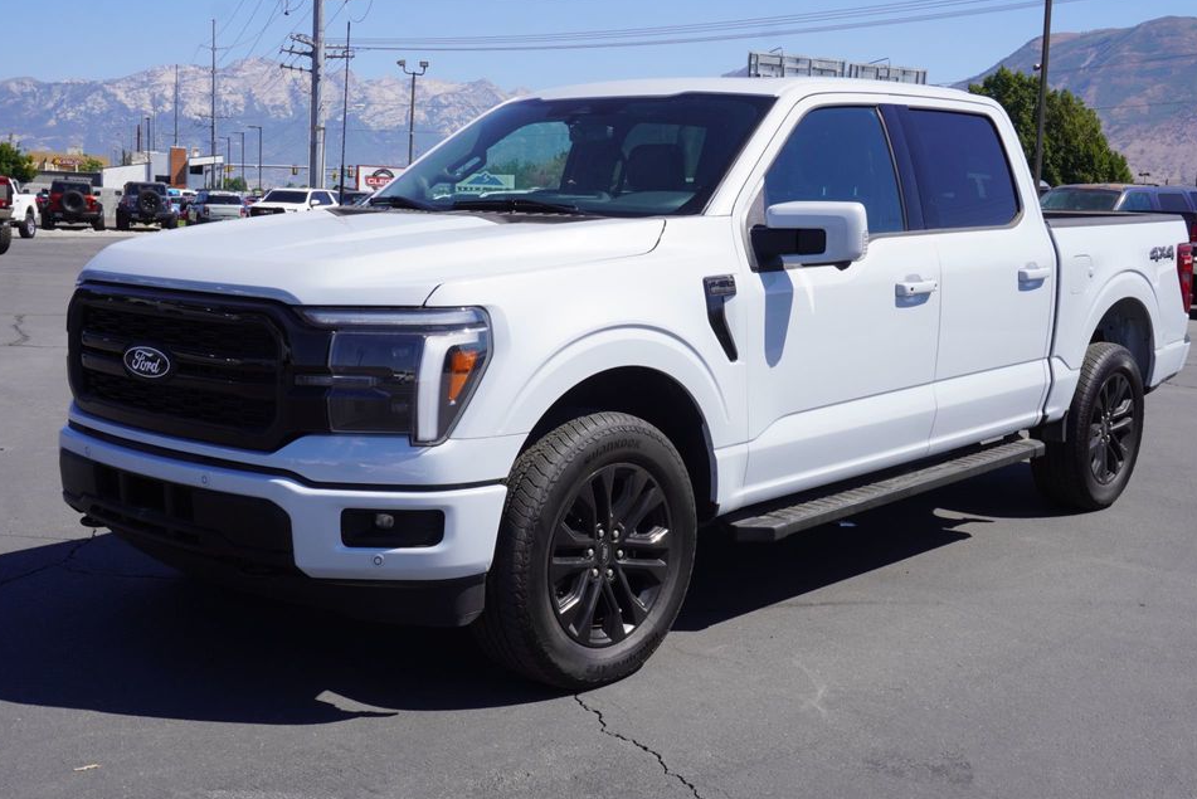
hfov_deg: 46.4
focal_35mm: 42
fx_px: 1397
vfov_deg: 31.9
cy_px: 414
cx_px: 607
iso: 100
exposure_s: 1/160
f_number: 11
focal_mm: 26
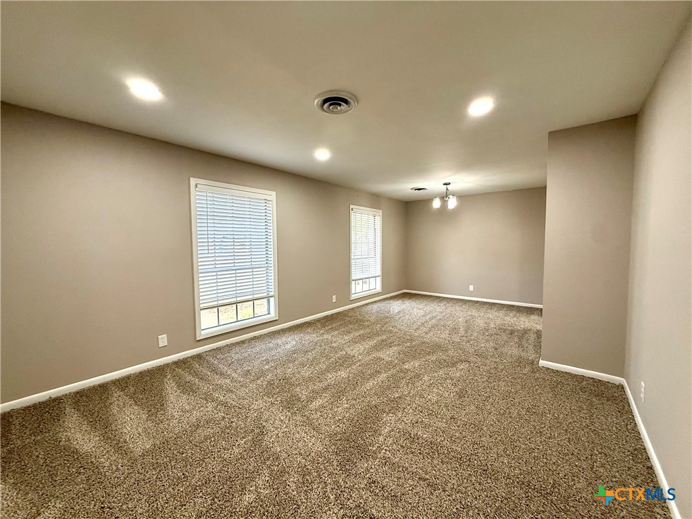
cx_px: 346
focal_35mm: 14
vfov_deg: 85.7
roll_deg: +0.3
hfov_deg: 102.1
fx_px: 280
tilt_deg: -3.3
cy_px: 260
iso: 200
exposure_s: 1/120
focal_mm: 2.22
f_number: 2.2
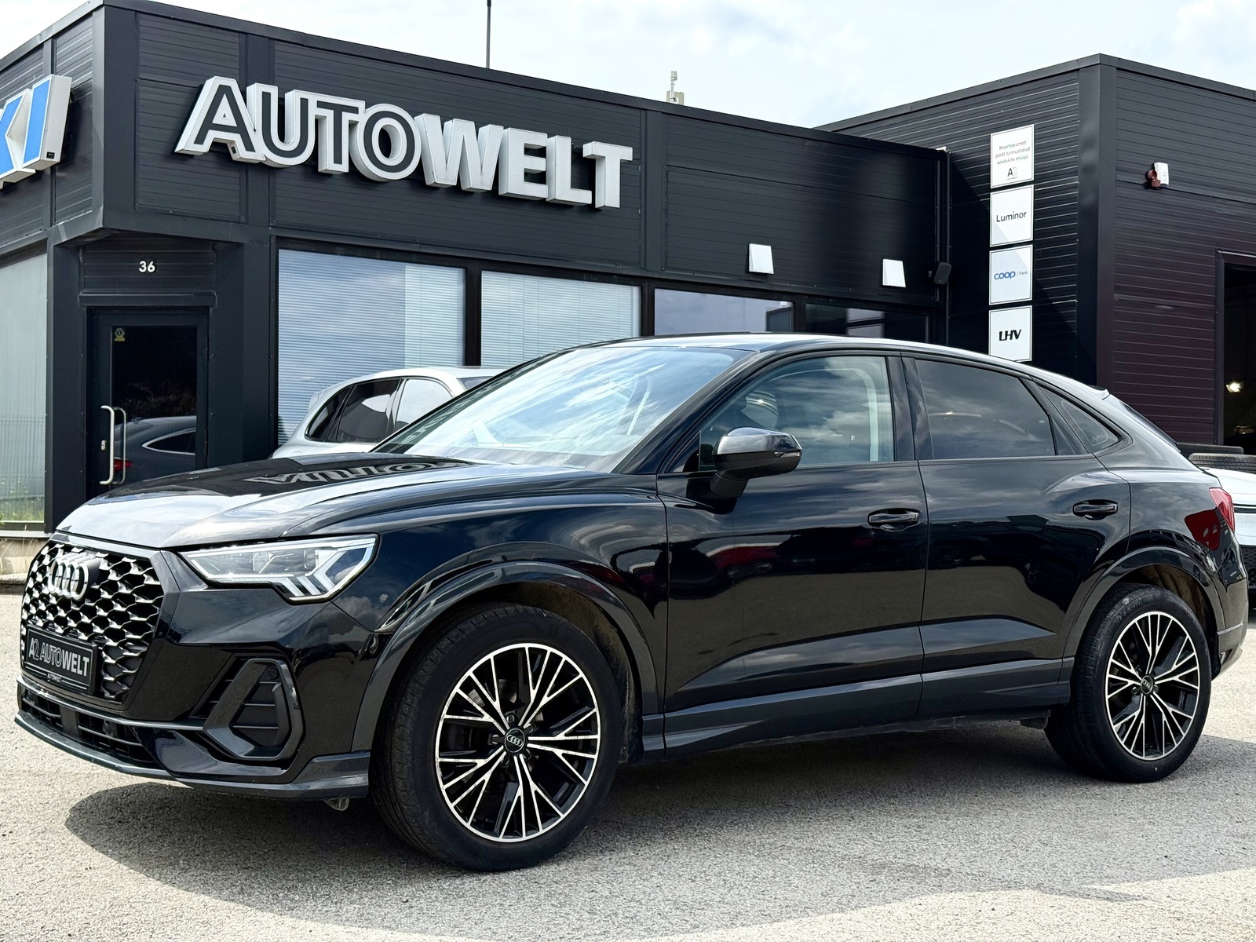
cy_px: 471
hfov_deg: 39.7
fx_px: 1742
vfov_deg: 30.3
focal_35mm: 48
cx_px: 628
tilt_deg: +1.4
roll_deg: -0.7
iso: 100
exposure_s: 1/4878
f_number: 1.78
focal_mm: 6.76
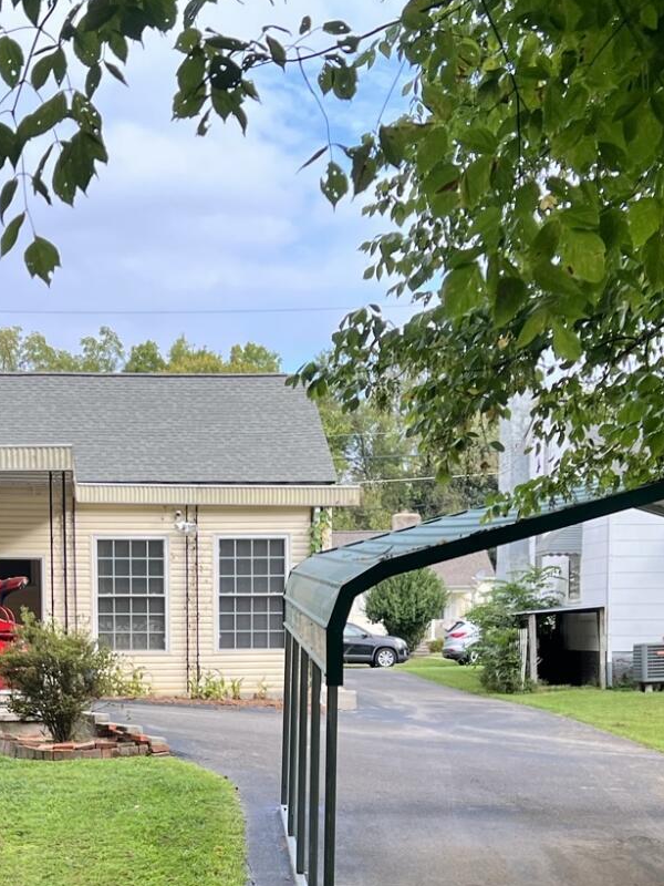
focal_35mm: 65
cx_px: 238
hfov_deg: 22.5
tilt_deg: -4.7
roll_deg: +1.3
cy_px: 802
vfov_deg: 28.6
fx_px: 1662
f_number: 1.5
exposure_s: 1/797
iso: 50
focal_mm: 5.7
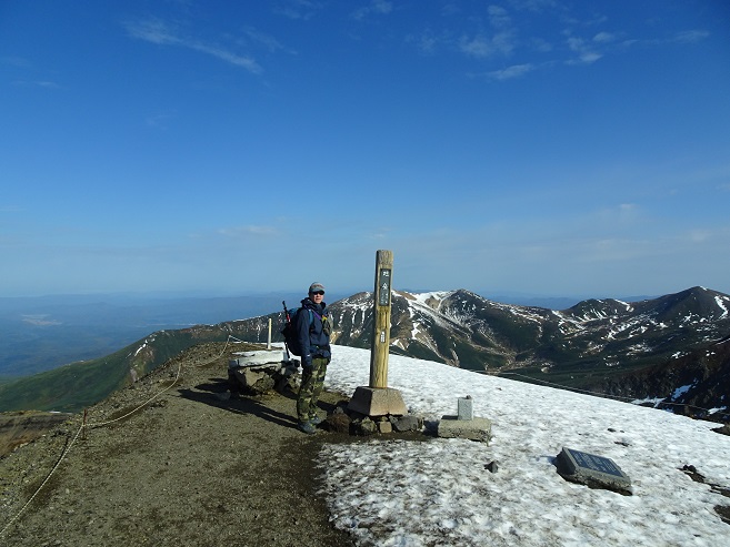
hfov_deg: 71.6
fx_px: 506
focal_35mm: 24
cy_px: 274
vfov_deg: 56.8
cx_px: 365
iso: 80
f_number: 3.5
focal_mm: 4.1
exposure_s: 1/1600
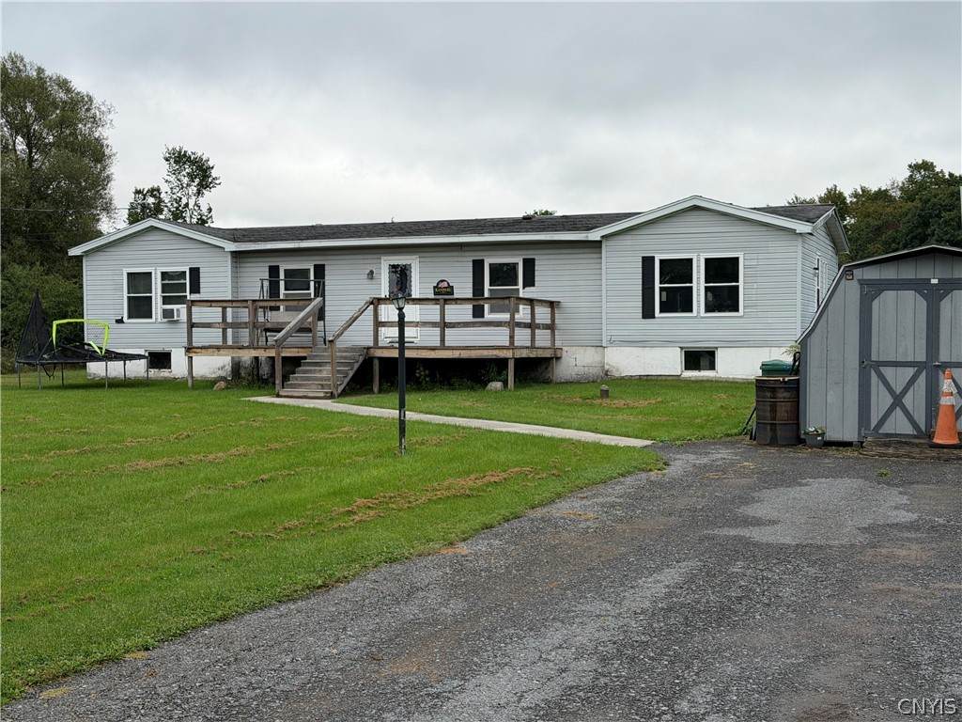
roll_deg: +0.4
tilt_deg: -1.6
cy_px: 361
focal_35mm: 48
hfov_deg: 39.7
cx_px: 481
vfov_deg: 30.3
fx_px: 1334
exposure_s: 1/1543
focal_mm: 6.76
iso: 64
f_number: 1.78
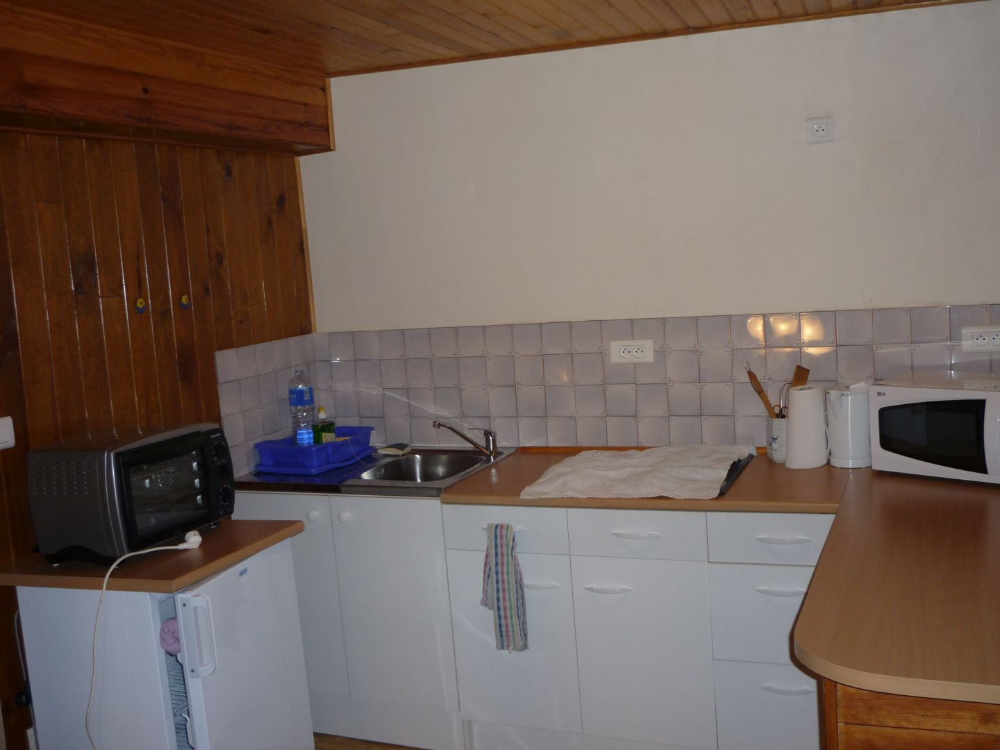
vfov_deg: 42.9
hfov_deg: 55.4
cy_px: 375
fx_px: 953
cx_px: 500
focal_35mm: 33
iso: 100
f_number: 2.8
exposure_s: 1/30
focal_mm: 5.5
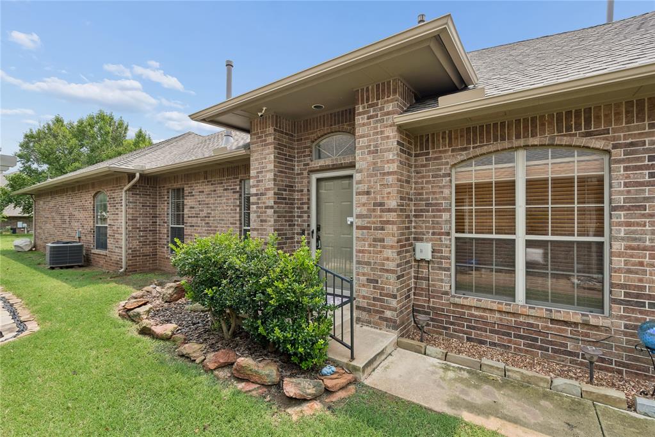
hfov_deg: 96.7
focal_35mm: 16
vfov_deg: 73.7
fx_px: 291
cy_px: 218
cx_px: 328
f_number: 8
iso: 200
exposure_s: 1/250
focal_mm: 16
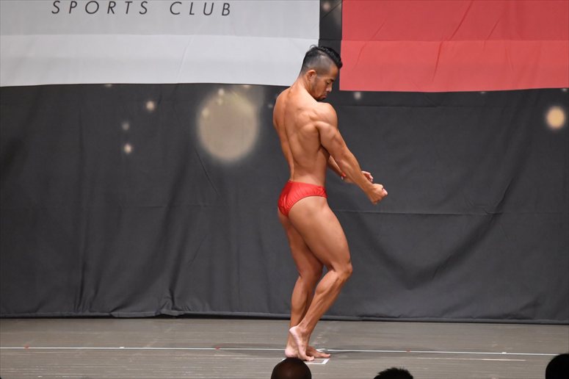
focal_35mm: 217
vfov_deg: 6.3
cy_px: 190
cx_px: 284
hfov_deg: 9.5
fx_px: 3428
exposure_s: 1/400
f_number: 5.6
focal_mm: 145
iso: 6400
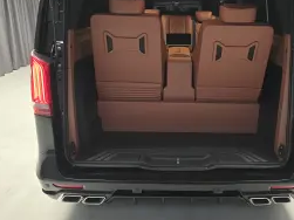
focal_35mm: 33
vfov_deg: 42.6
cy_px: 84
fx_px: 280
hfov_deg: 54.9
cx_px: 179
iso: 640
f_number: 1.7
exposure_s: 1/100
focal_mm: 6.3
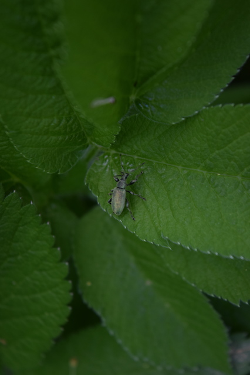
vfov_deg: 24.6
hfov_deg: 16.5
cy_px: 188
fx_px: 860
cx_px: 125
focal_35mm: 82
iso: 400
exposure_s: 1/125
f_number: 7.1
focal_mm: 55
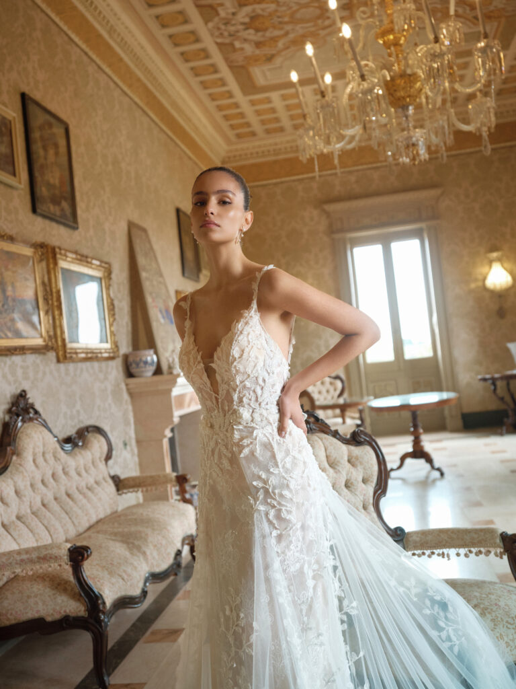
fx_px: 696
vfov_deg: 52.6
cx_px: 258
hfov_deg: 40.7
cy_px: 344
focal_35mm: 35
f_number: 4
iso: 2500
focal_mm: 44
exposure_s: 1/125
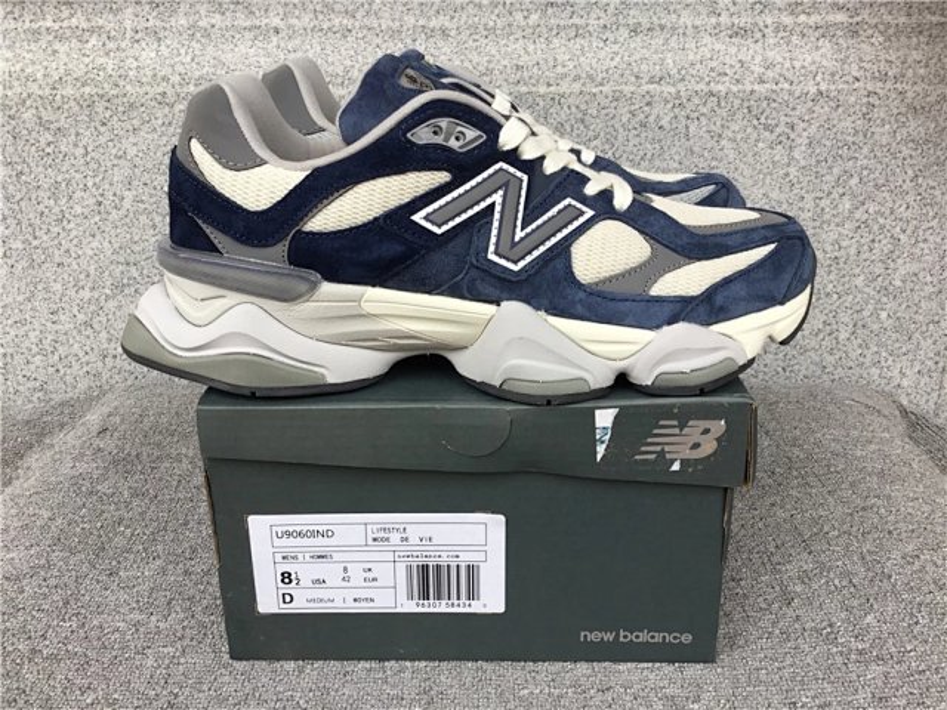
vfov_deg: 45.4
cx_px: 474
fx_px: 848
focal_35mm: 31
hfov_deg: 58.4
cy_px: 355
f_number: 2.4
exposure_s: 1/100
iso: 40
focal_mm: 3.3
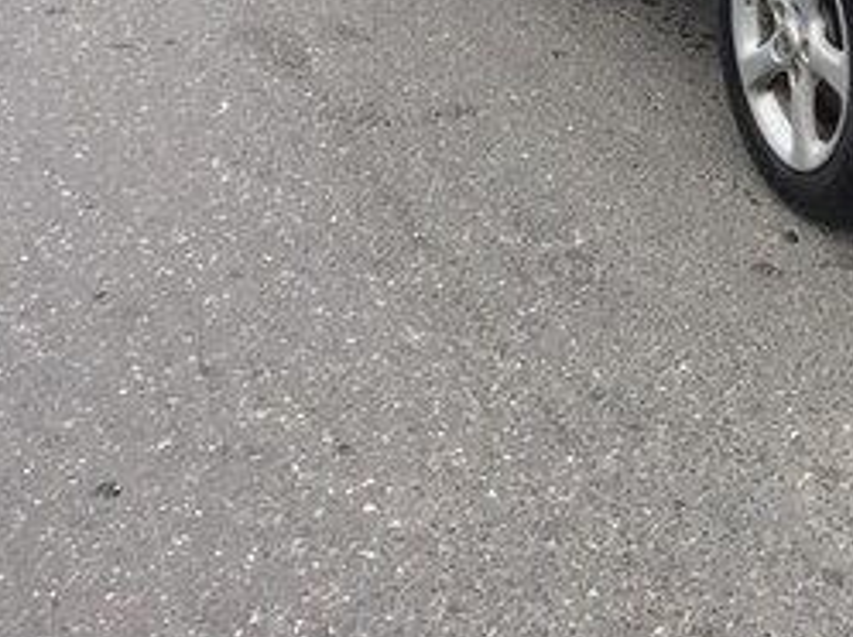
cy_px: -166
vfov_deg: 18.0
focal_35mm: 77
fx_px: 1895
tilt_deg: -17.3
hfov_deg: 23.0
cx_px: 1062
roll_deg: -3.6
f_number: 2.2
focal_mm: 4.15
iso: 32
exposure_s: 1/191
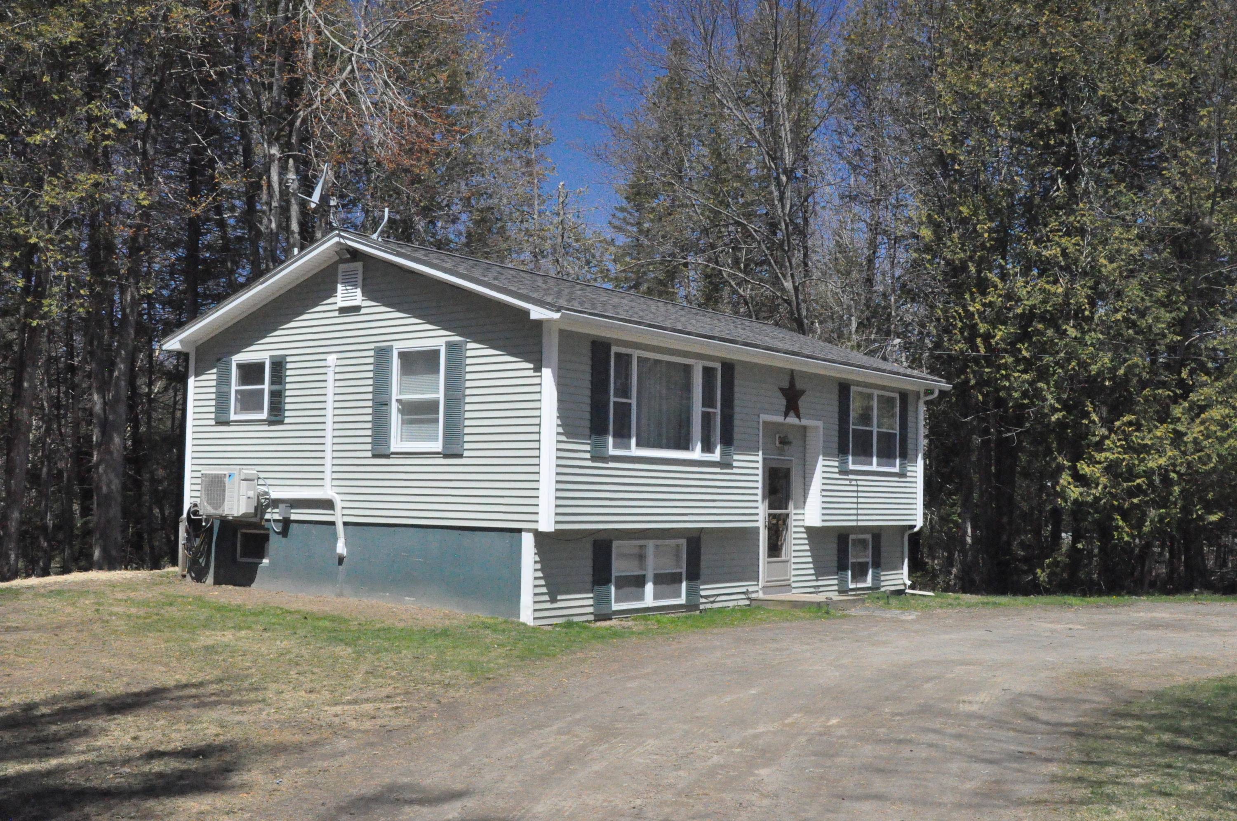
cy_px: 410
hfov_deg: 49.6
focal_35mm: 39
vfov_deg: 34.1
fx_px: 1338
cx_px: 618
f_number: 18
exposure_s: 1/1250
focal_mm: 26
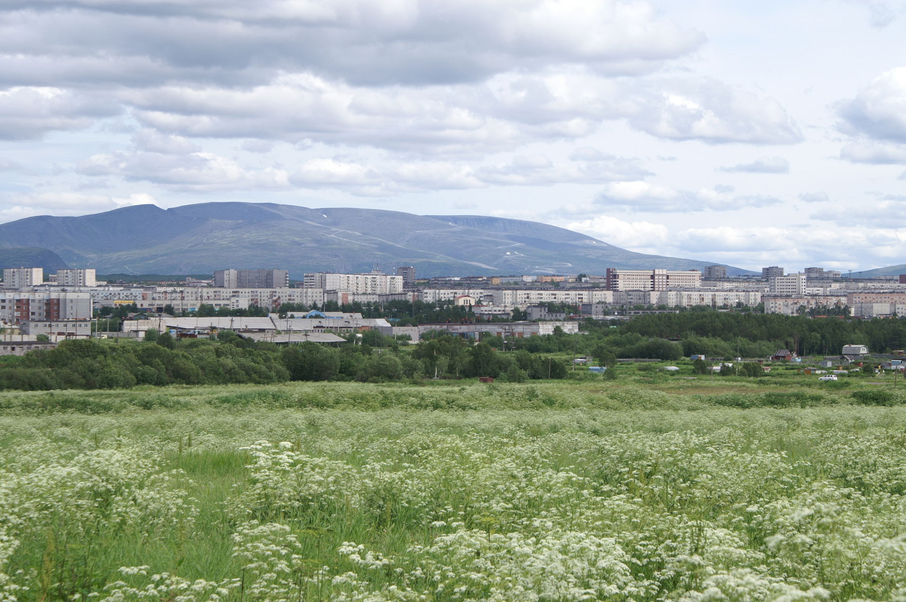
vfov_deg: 13.0
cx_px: 453
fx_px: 2640
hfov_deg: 19.5
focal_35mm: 105
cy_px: 301
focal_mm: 70
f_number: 11
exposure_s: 1/160
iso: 100
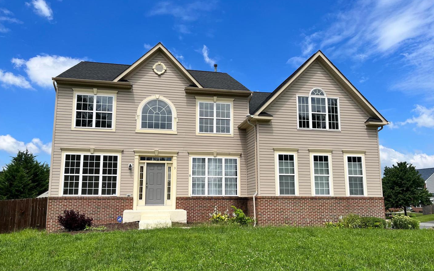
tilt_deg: +8.3
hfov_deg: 66.5
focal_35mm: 28
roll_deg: +0.4
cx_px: 217
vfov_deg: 44.5
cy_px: 151
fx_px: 331
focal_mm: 5.1
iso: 50
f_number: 1.6
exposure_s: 1/4016
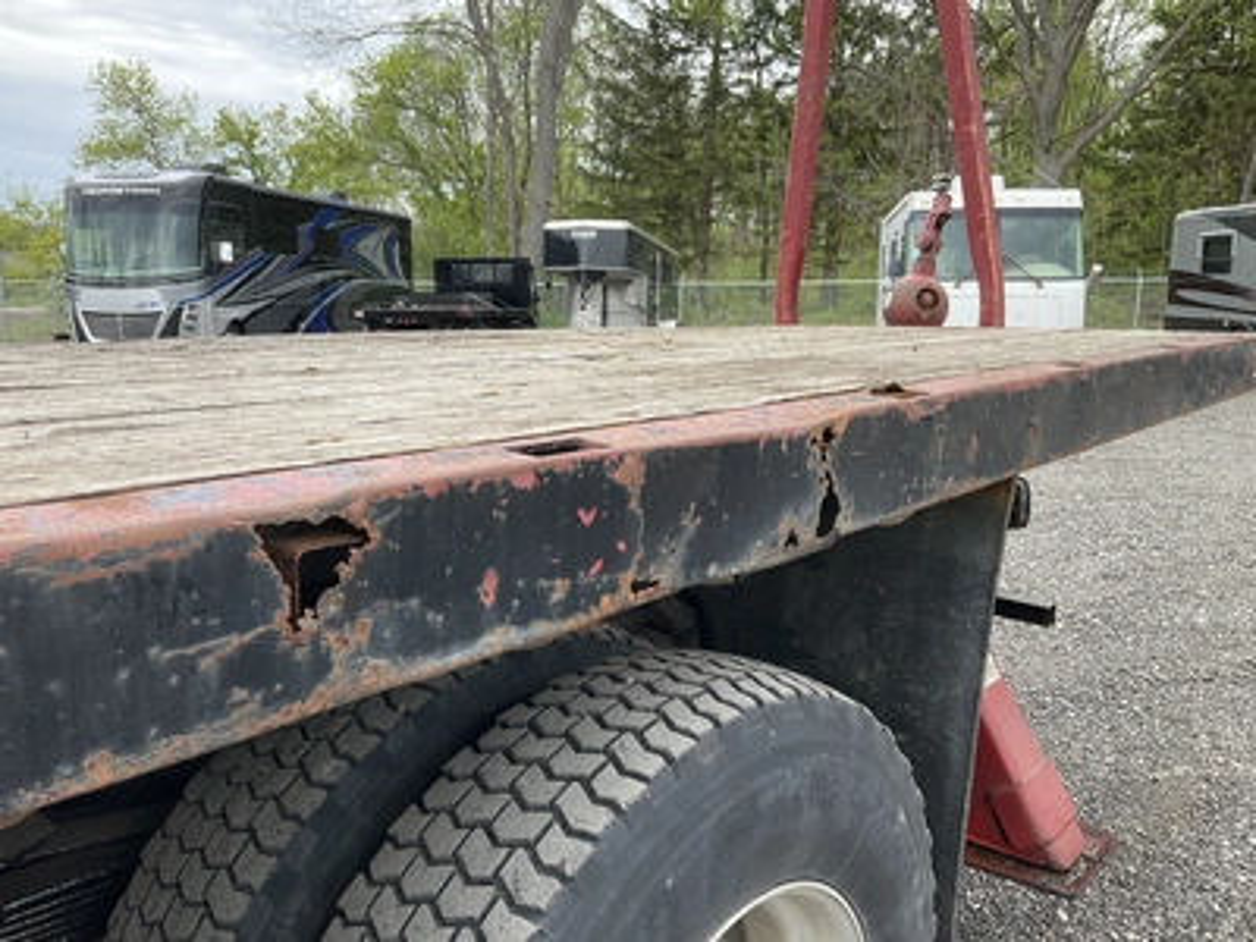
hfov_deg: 61.7
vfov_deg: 48.2
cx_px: 628
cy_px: 471
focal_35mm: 29
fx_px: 1052
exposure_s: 1/228
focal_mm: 3
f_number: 1.8
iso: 20
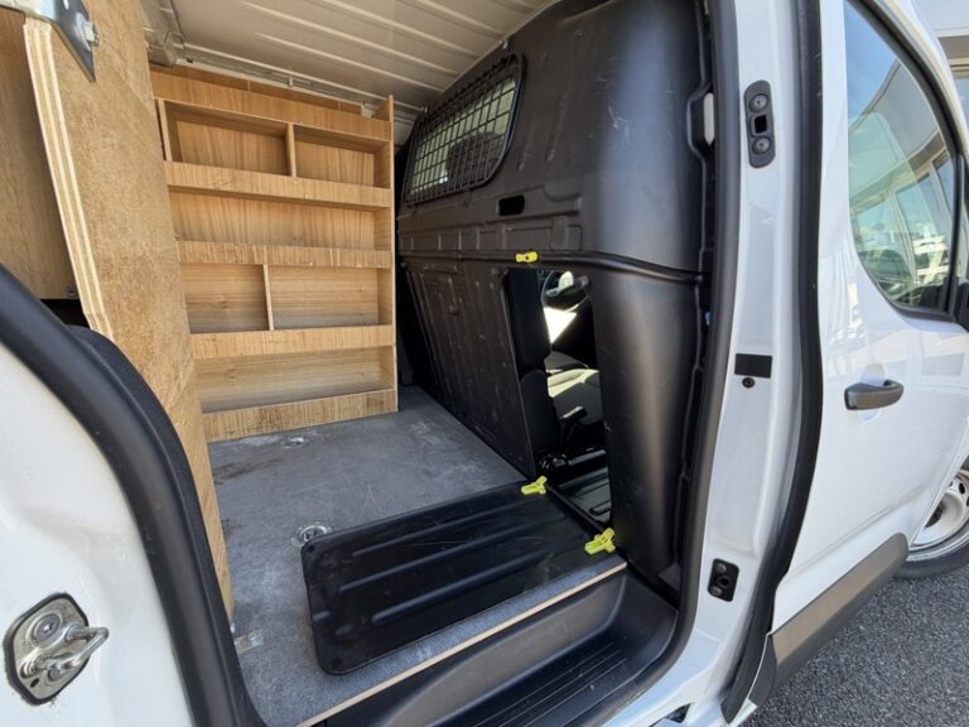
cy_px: 364
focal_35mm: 14
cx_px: 484
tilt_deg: -17.1
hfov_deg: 102.1
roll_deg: -0.1
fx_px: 392
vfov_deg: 85.7
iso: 64
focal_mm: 2.22
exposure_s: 1/121
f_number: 2.2
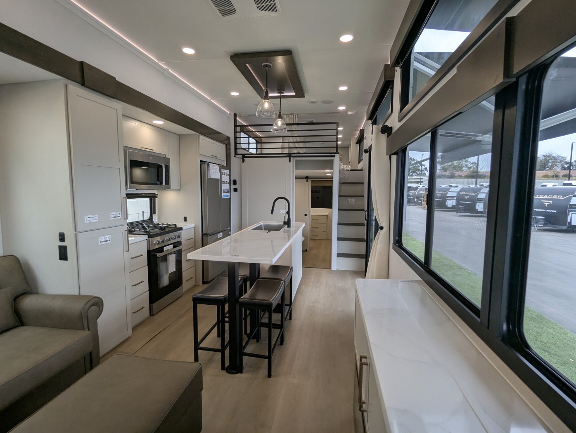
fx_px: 267
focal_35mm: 16
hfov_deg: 94.4
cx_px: 288
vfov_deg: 78.2
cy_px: 216
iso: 72
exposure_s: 1/158
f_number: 2.2
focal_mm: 2.35
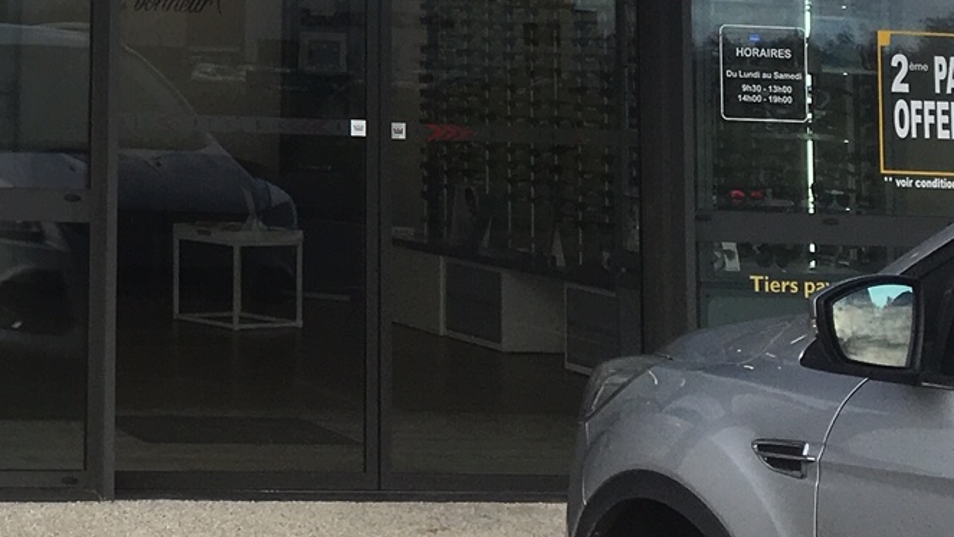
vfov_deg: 12.1
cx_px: -206
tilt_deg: +6.4
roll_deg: -1.5
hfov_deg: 20.7
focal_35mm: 96
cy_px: -255
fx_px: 2429
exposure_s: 1/582
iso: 25
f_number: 2.2
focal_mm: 4.15
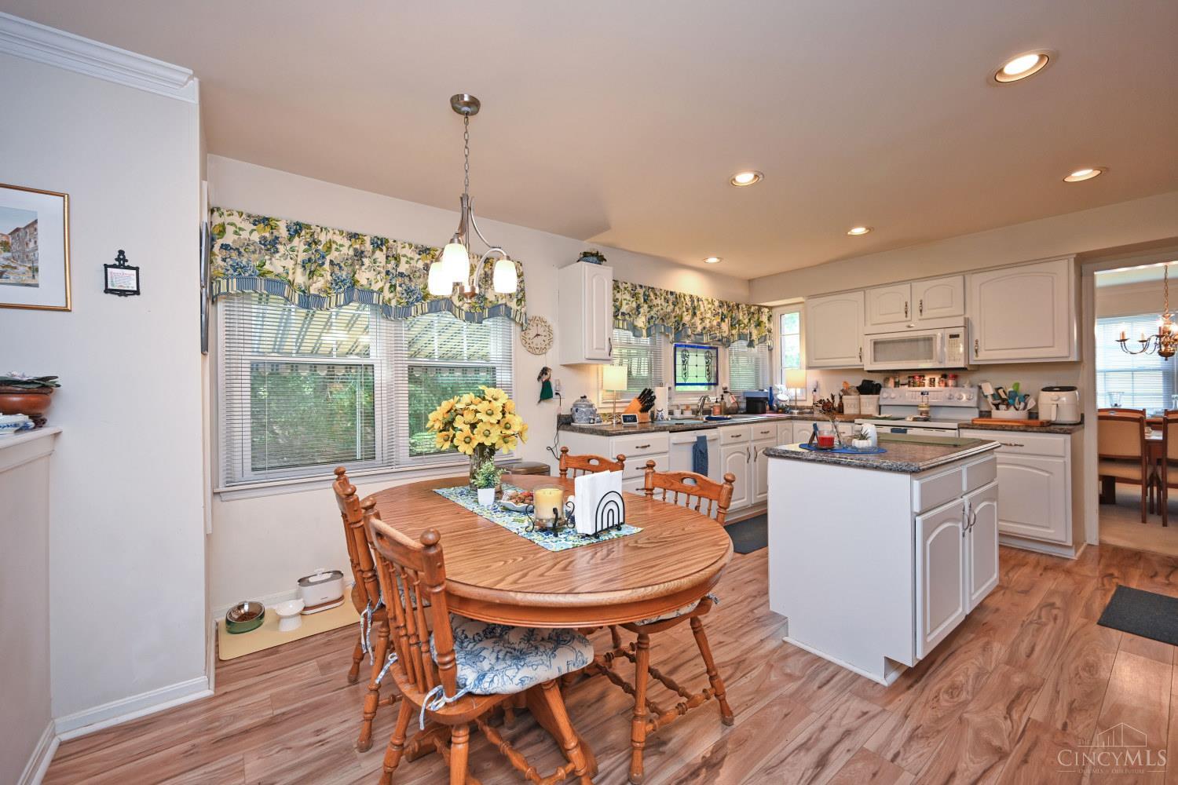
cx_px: 589
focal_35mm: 14
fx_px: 458
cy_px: 392
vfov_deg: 81.2
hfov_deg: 104.3
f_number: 4
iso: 280
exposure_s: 1/60
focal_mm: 14
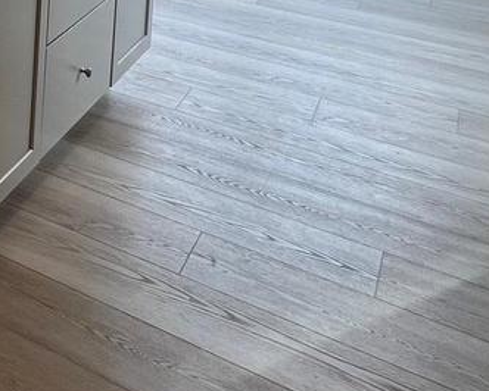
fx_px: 796
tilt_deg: -6.5
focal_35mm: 55
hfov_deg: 21.1
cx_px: -414
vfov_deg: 21.9
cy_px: -229
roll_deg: -0.3
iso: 40
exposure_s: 1/120
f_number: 1.8
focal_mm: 1.57
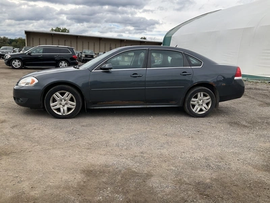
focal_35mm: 29
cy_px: 102
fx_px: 226
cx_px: 135
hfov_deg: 61.7
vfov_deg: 48.2
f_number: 1.8
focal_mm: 3
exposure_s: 1/1121
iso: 25
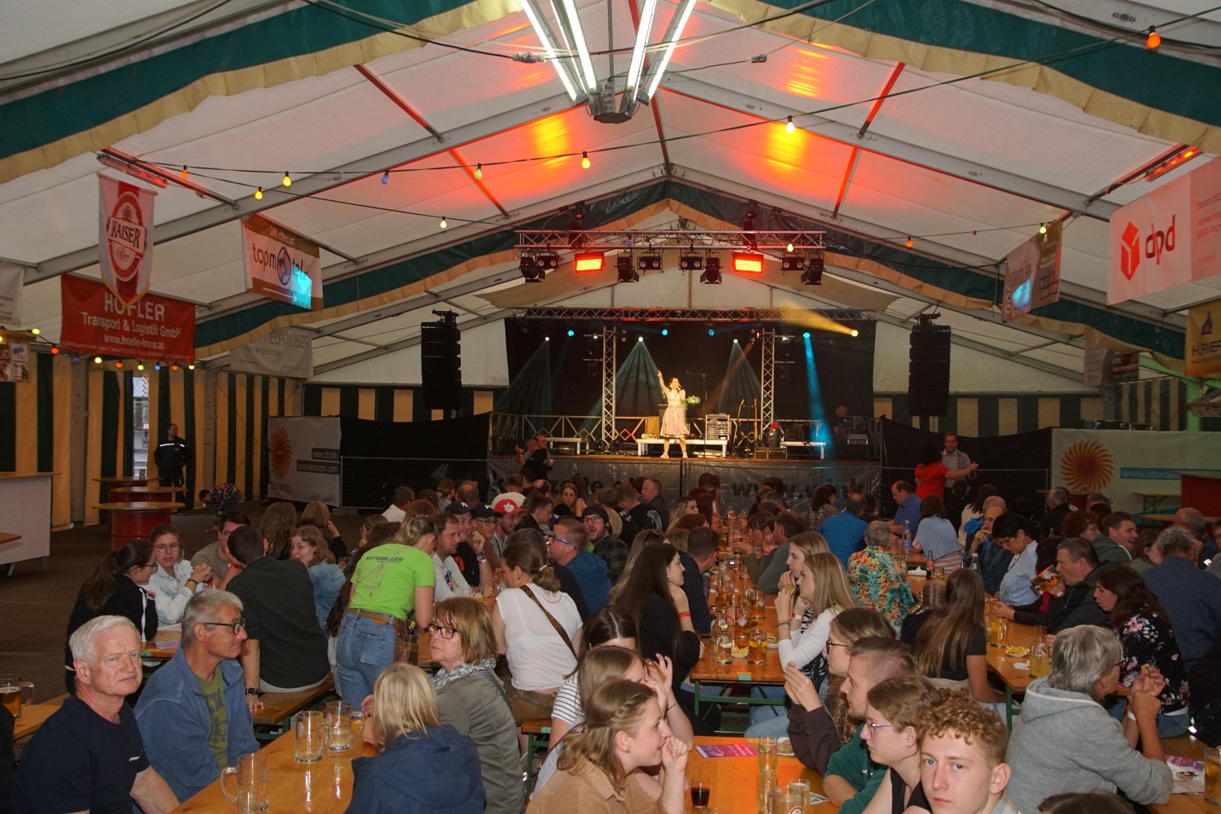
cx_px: 610
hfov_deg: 57.2
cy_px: 407
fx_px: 1119
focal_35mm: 33
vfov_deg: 40.0
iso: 800
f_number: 4
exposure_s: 1/160
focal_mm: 22
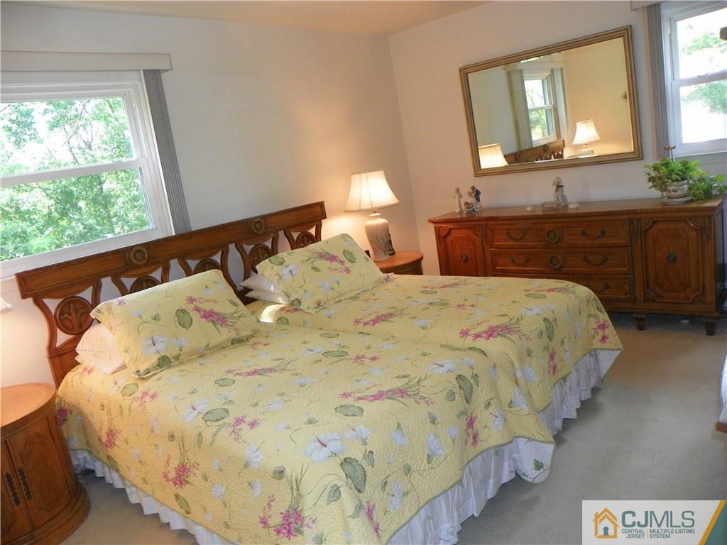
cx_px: 364
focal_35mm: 26
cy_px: 272
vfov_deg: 53.1
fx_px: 546
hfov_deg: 67.3
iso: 100
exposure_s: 1/40
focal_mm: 4.6
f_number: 2.8
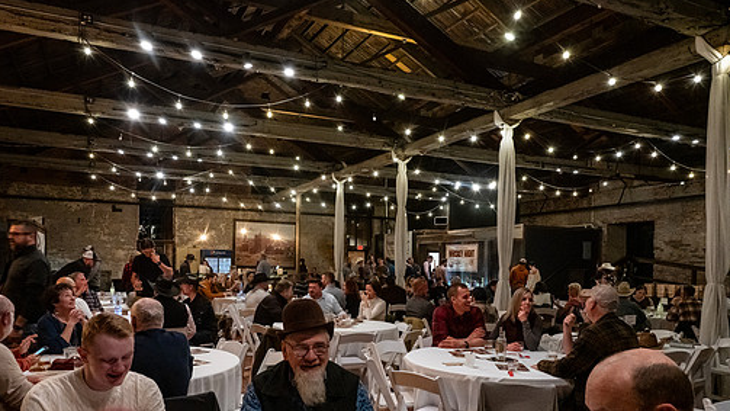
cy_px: 277
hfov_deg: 66.1
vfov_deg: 39.7
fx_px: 561
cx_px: 360
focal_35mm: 29
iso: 6400
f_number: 9
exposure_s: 1/40
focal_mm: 24
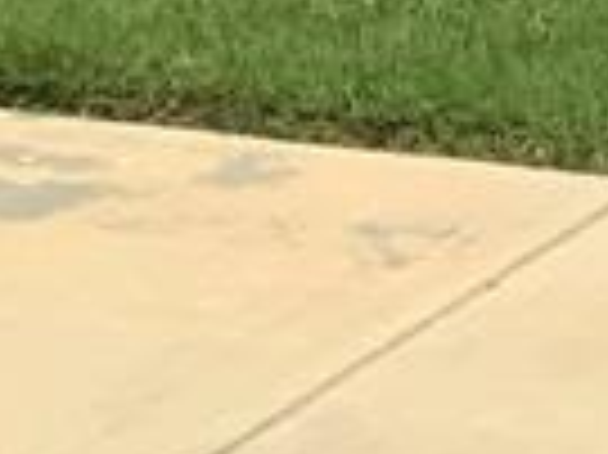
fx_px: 3861
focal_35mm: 220
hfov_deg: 7.2
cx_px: 2216
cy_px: -814
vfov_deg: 6.3
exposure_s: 1/2959
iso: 20
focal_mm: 3
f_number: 1.8
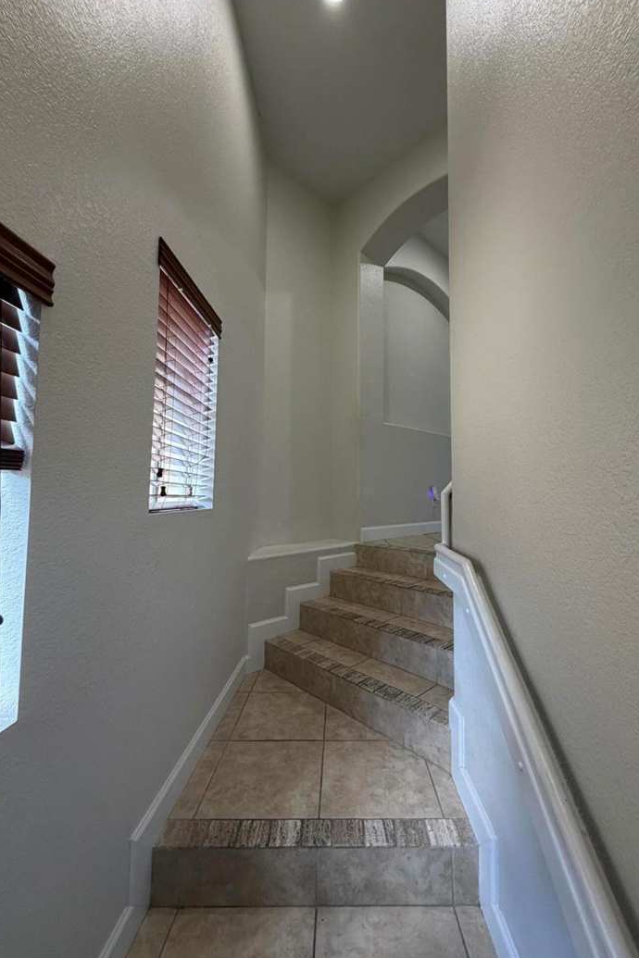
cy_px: 469
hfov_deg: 77.2
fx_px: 399
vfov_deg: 100.4
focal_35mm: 15
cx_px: 345
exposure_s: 1/120
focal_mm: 2.22
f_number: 2.2
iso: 250
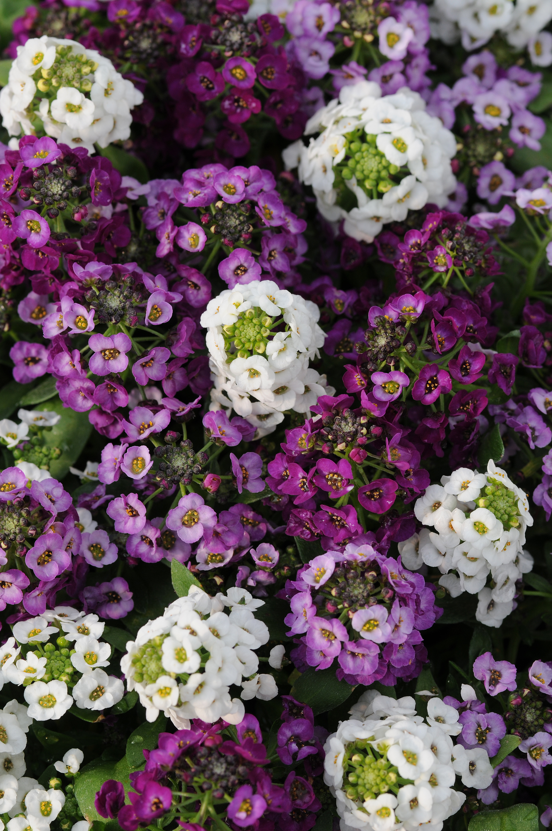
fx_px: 3632
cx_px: 276
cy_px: 416
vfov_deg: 13.1
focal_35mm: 158
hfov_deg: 8.7
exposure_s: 1/160
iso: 200
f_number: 11
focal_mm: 105
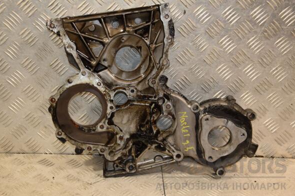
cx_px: 146
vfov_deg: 22.2
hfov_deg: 32.9
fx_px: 500
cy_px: 99
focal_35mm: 61
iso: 800
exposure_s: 1/160
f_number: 4.8
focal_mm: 40
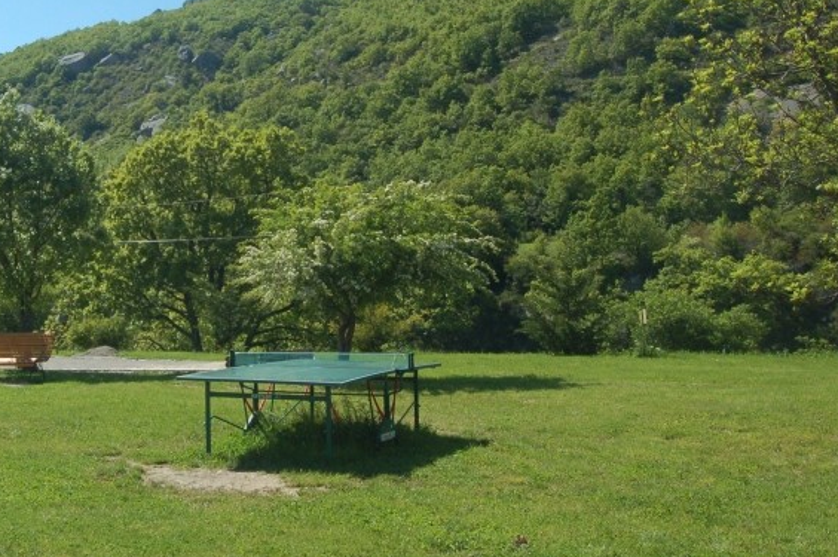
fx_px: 1140
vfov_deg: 27.2
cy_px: 157
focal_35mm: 49
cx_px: 186
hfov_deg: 39.0
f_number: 9
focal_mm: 18
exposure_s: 1/250
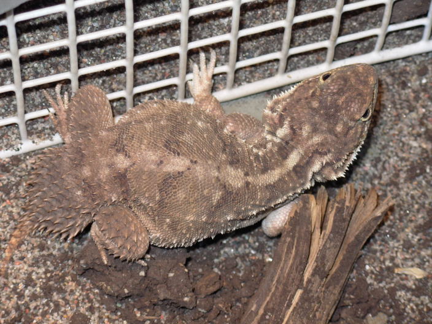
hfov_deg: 14.9
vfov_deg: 11.2
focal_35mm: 132
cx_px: 216
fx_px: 1647
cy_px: 162
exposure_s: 1/85.4
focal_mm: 21.8
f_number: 4.4
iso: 50
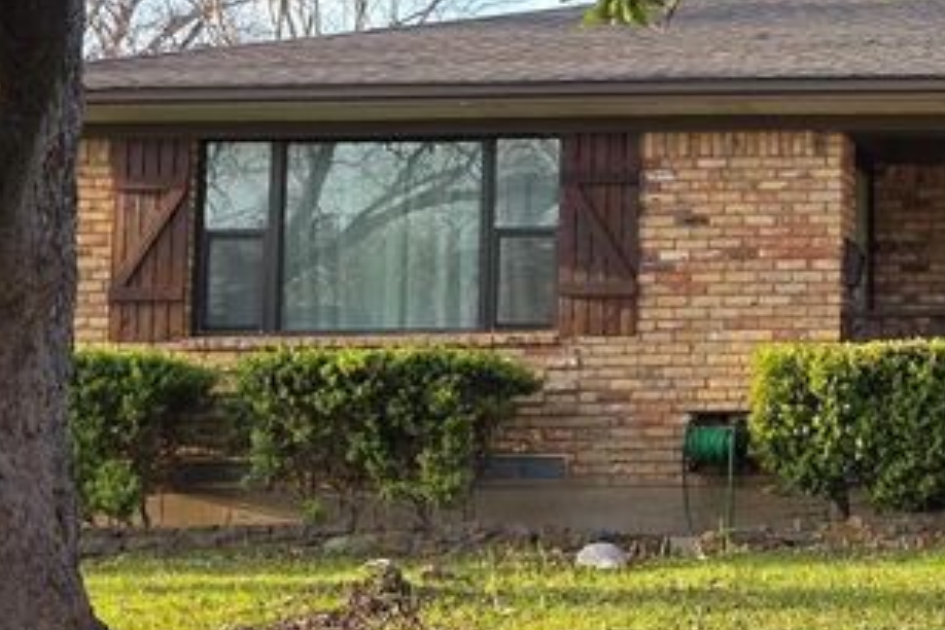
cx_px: 1177
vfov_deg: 17.1
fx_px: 2100
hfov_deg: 23.0
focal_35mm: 80
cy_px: 281
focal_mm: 6.3
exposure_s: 1/359
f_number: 1.7
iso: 32
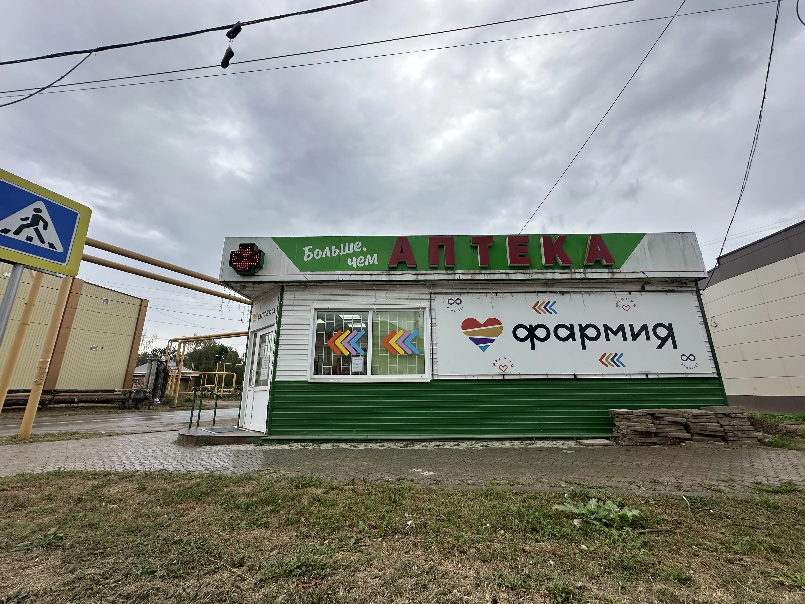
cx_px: 402
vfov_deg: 85.7
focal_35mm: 14
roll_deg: -0.1
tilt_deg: +15.2
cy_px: 302
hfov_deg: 102.1
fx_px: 326
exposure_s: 1/527
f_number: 2.2
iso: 40
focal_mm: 2.22
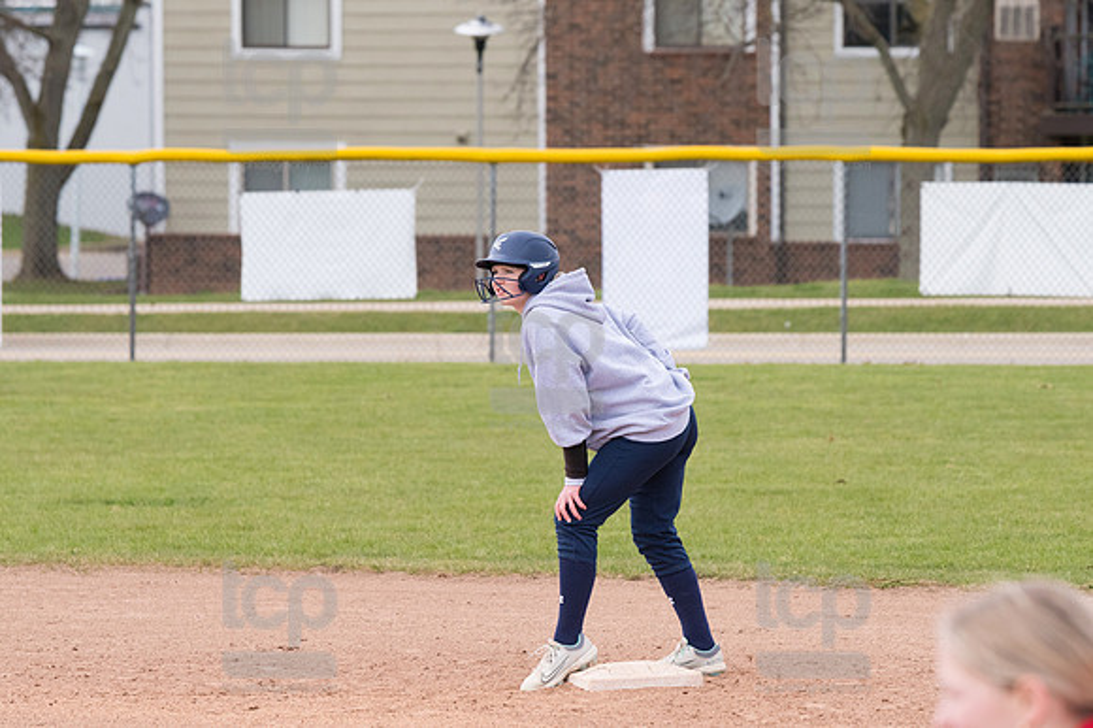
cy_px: 364
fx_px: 8193
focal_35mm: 270
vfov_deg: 5.1
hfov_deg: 7.6
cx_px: 546
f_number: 5.6
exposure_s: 1/1600
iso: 640
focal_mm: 180
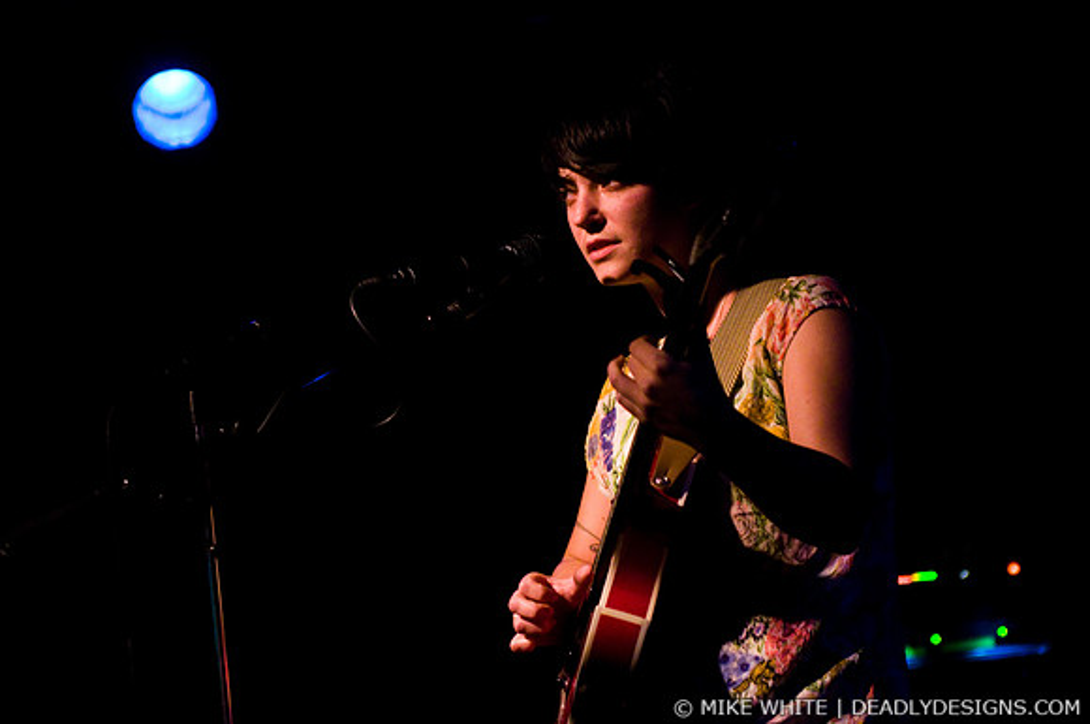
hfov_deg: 19.5
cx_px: 545
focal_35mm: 105
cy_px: 362
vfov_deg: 13.0
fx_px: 3175
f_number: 2.8
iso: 1250
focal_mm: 70
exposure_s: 1/50
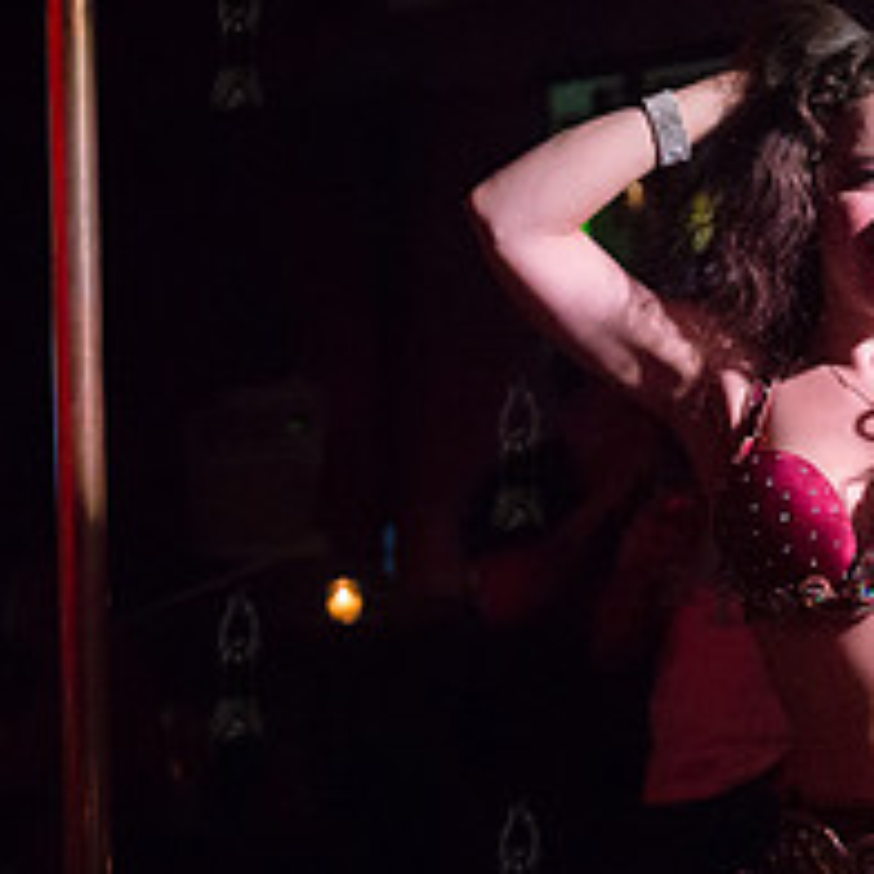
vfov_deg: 11.8
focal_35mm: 147
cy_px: 872
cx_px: 888
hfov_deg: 11.7
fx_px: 4199
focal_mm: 48
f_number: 2.8
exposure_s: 1/320
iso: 5000
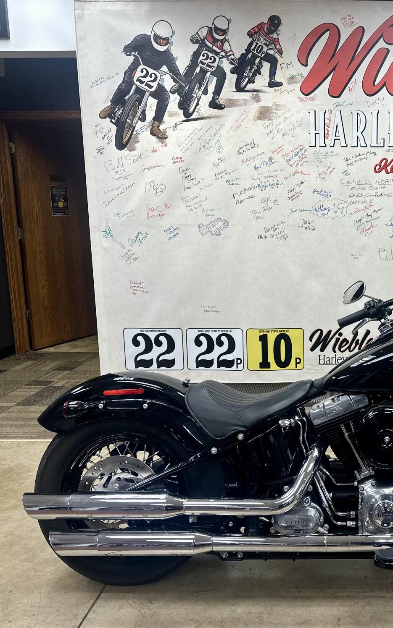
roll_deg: -0.1
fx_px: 583
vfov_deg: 56.7
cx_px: 353
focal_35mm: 34
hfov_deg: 35.1
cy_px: 314
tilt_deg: -10.2
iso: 80
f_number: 1.78
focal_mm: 6.86
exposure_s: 1/120
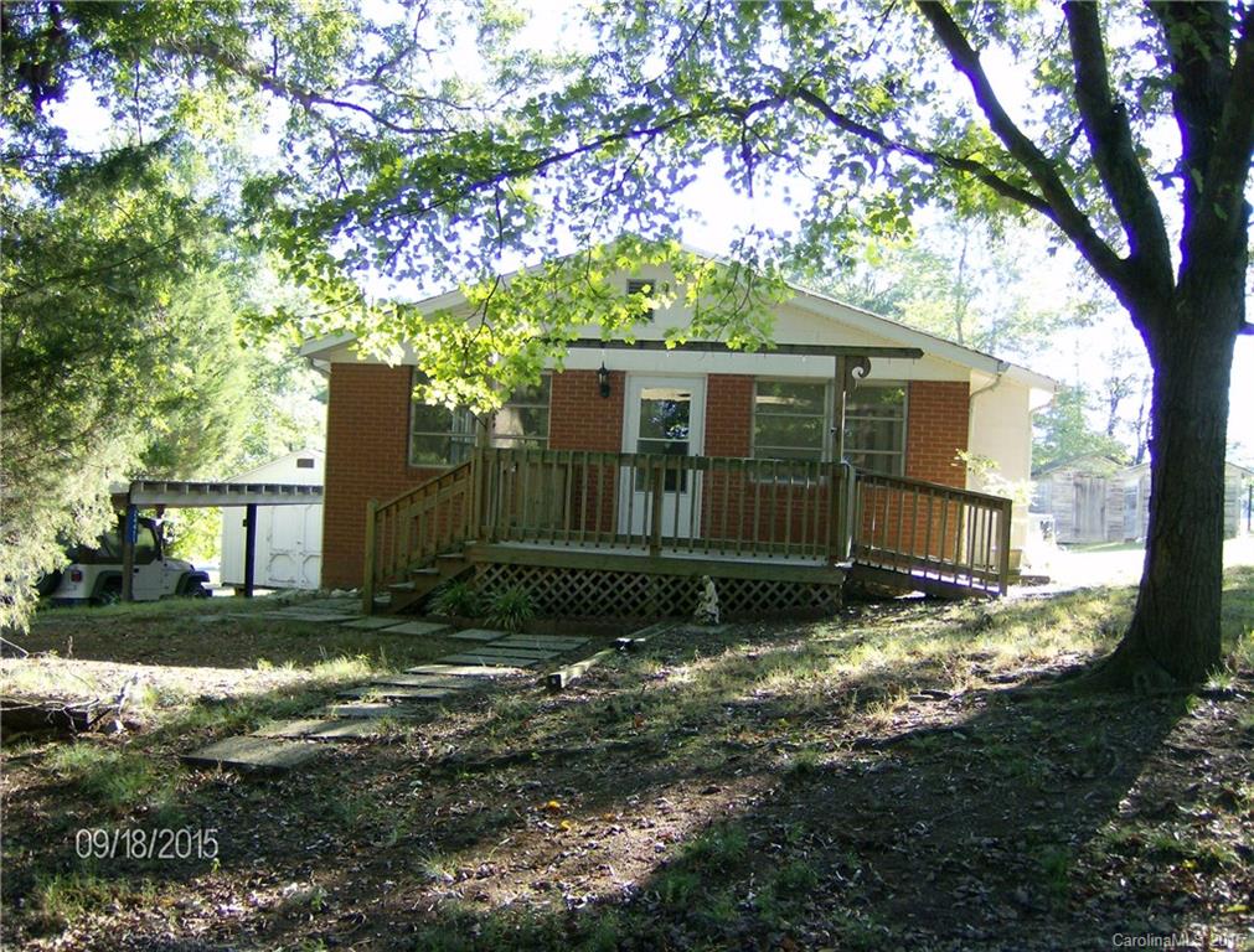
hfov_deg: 51.1
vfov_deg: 40.0
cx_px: 627
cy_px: 476
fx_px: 1310
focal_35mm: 36
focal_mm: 6
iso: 100
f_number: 2.8
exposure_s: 1/98.4
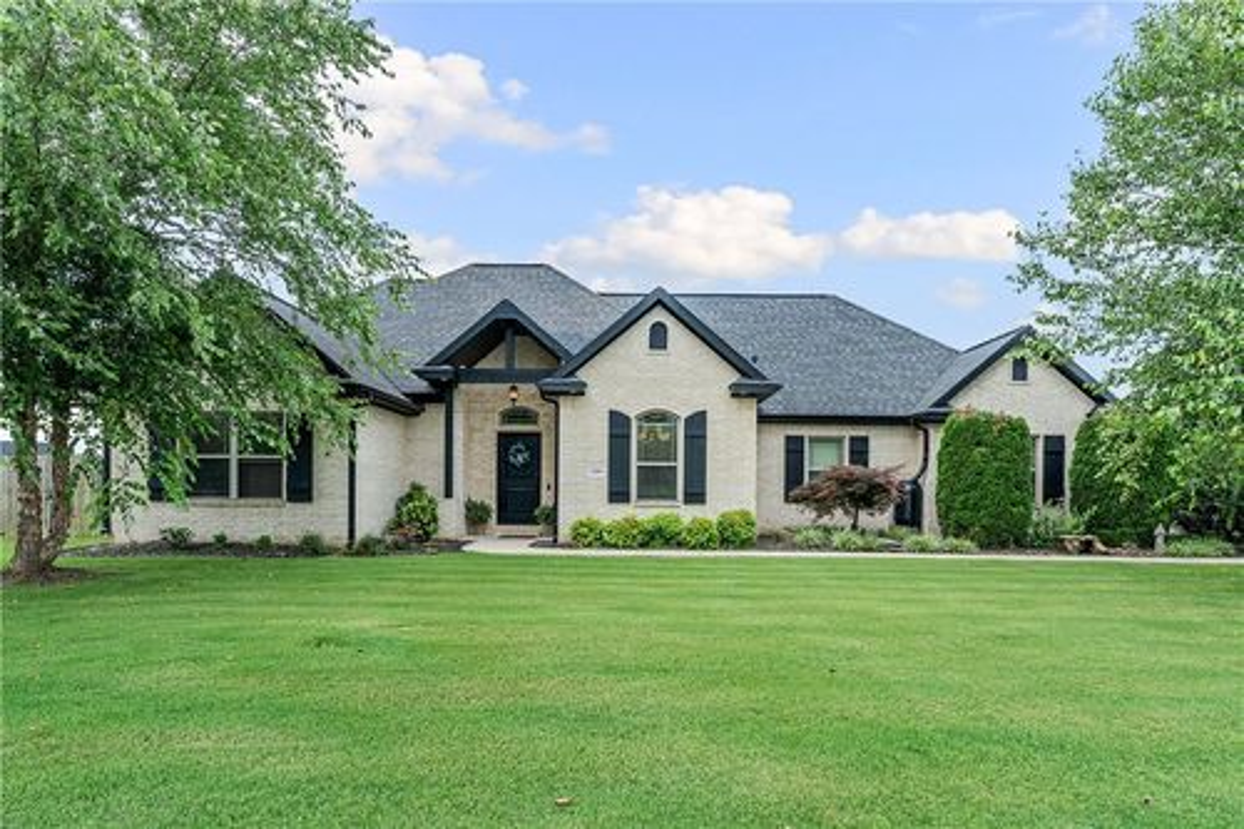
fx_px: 553
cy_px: 414
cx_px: 622
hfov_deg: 96.8
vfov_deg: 73.7
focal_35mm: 16
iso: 800
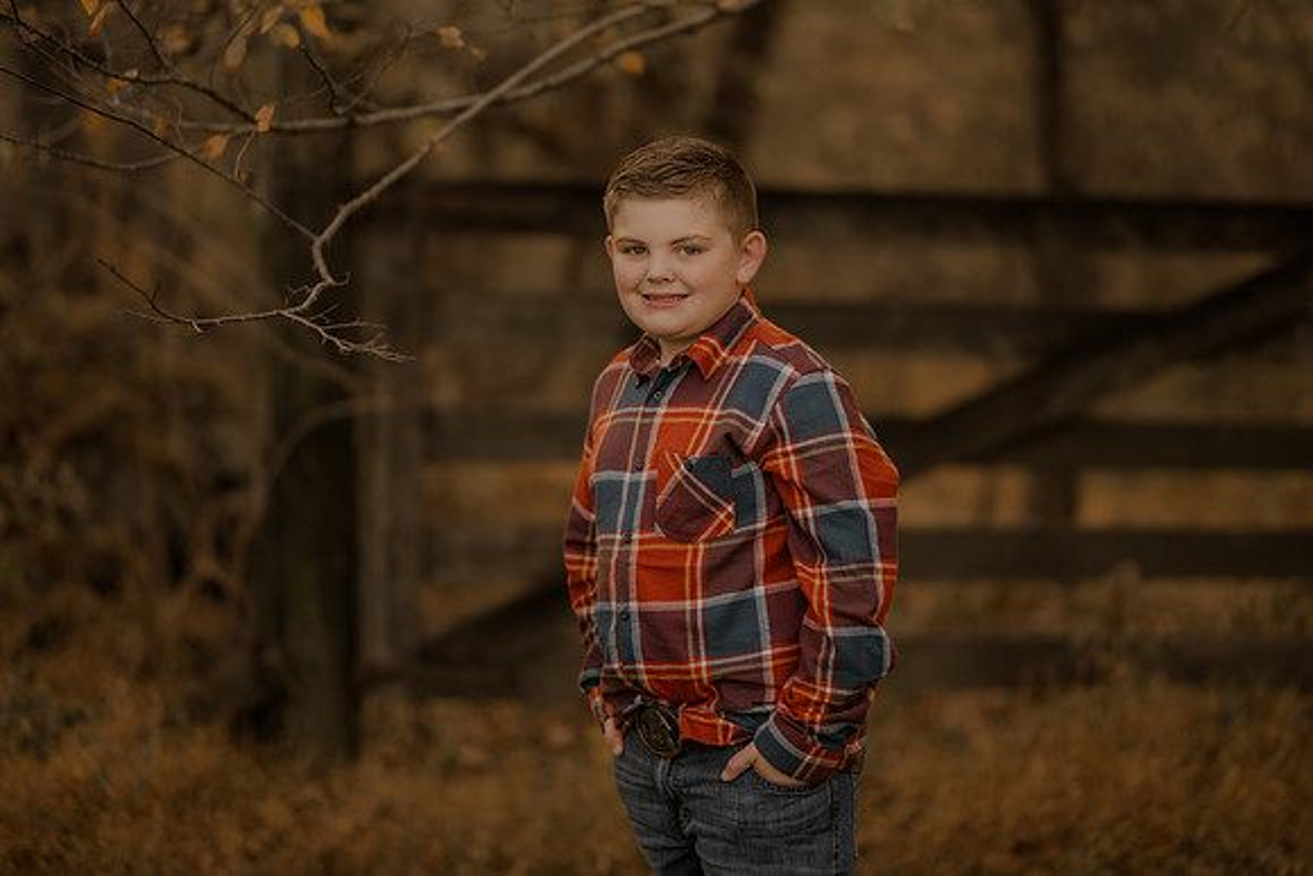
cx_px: 656
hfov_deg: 23.9
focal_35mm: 85
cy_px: 438
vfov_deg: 16.1
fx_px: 3101
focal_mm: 85
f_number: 1.4
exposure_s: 1/400
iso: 200
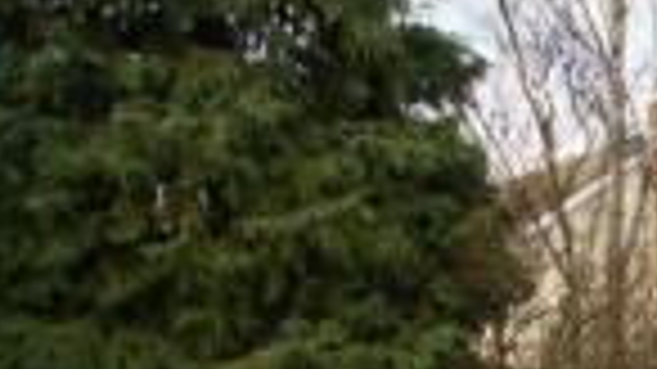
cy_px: 655
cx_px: 1024
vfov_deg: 13.9
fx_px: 1347
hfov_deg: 22.0
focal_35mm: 77
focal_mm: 11
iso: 100
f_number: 5.6
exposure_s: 1/100
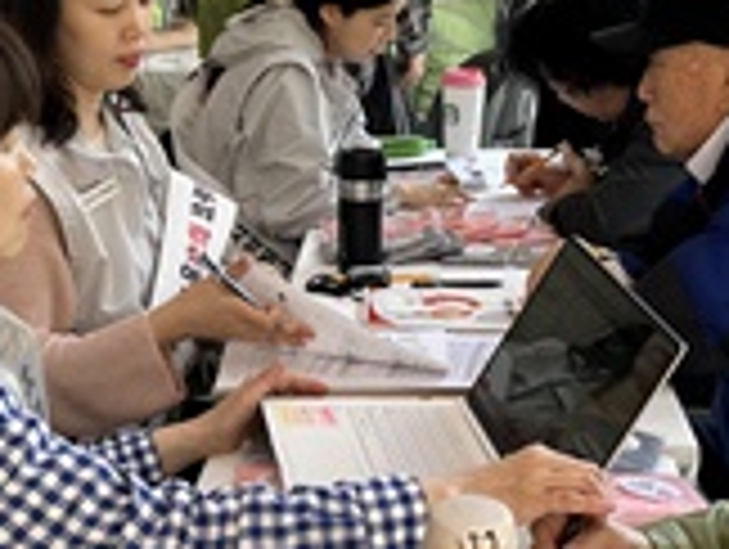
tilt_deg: -15.8
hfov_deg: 24.7
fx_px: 1666
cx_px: 407
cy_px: 238
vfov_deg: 18.7
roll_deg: +1.2
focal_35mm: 79
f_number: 1.78
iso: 80
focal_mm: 6.86
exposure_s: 1/323
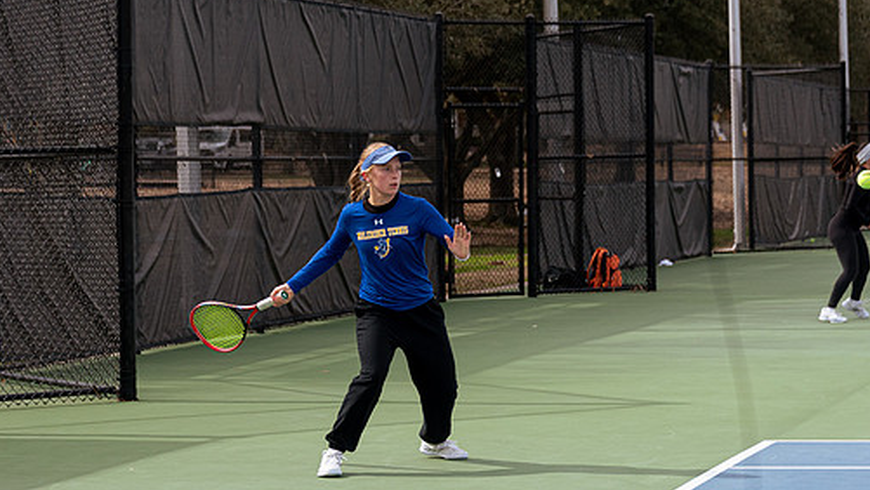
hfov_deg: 17.1
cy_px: 276
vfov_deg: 9.7
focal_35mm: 125
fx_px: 2884
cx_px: 376
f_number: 5
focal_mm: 78
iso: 640
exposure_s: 1/2500
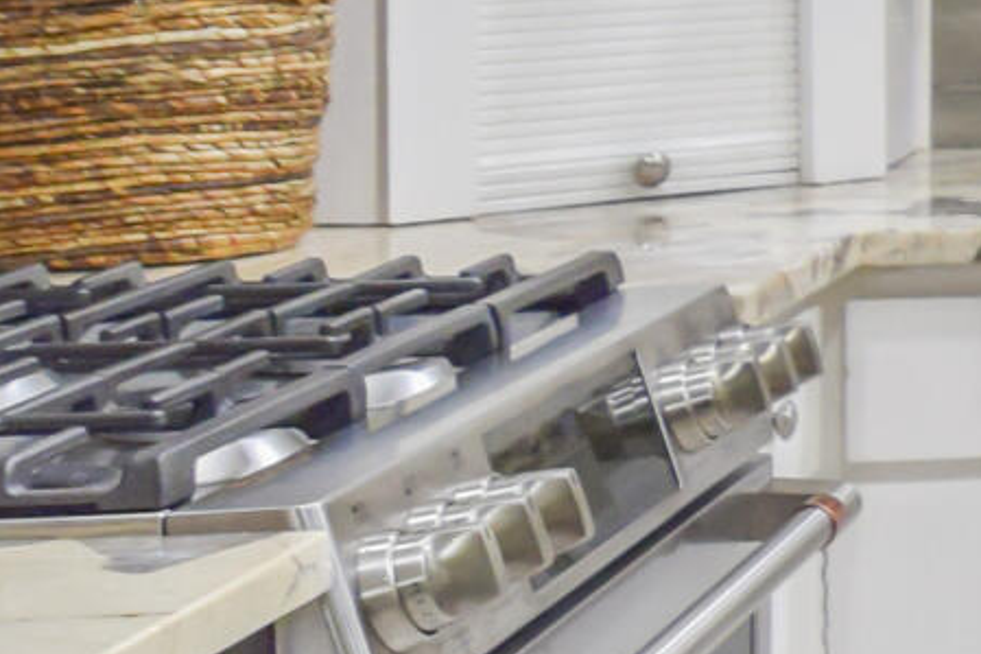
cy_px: 155
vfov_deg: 12.4
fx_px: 3006
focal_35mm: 110
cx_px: 2978
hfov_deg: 11.1
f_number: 4
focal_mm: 11
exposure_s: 1/60
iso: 800
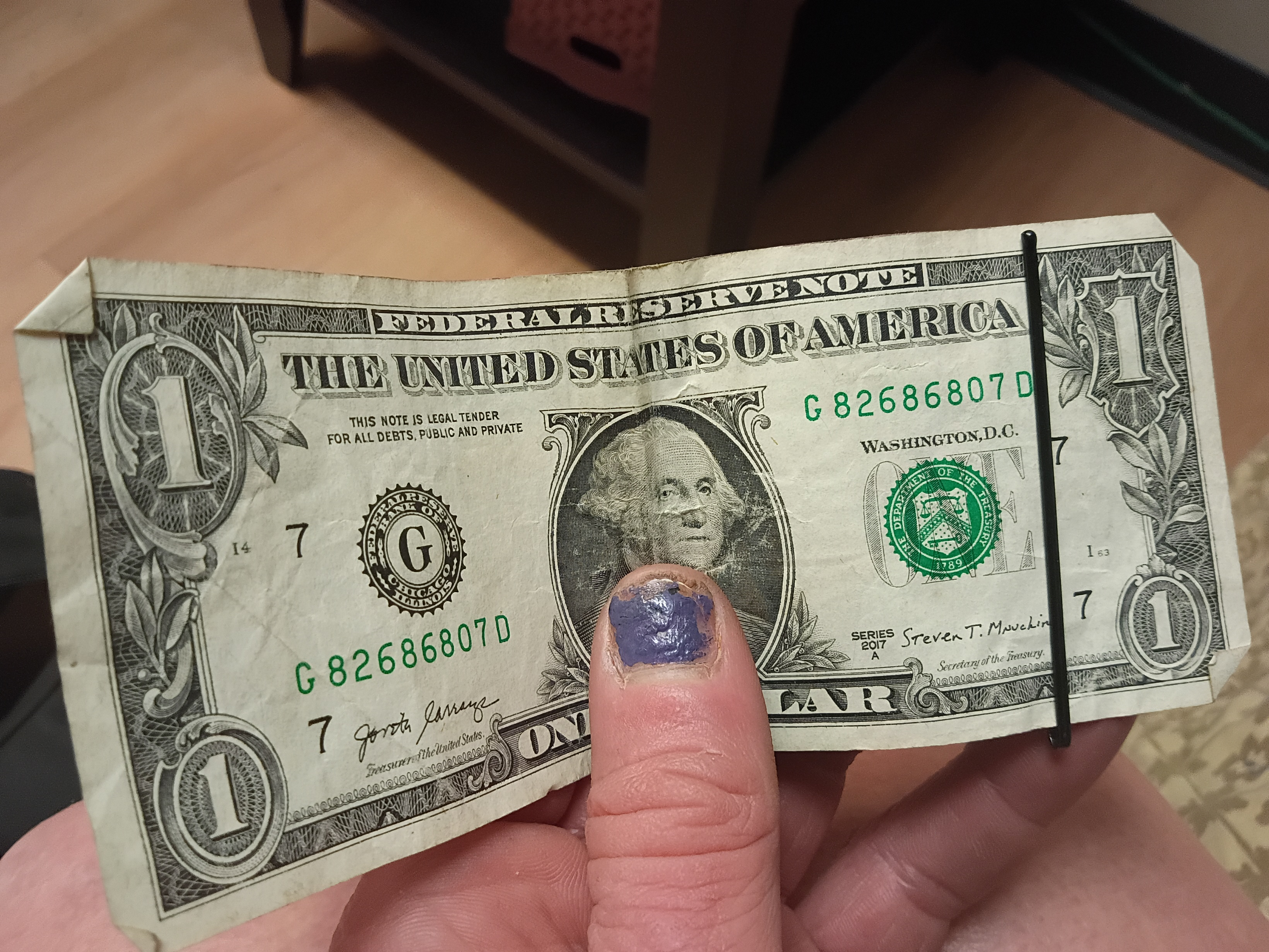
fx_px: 1026
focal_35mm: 28
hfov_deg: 63.4
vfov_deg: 49.7
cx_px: 634
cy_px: 476
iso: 962
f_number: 2.2
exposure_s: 1/30
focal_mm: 3.42
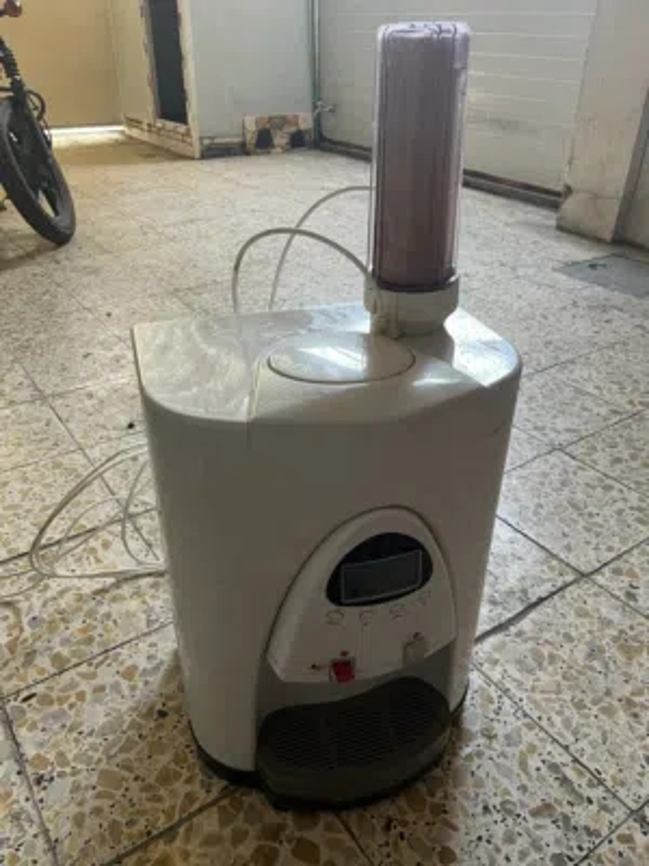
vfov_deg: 67.3
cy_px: 433
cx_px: 324
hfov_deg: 53.1
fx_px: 650
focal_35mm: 26
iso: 125
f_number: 1.6
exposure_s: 1/72
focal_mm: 5.1
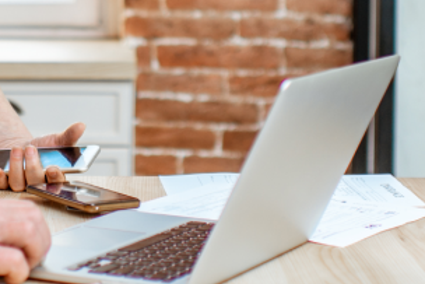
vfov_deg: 9.8
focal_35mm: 138
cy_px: -46
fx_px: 1630
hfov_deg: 14.7
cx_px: 42
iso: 160
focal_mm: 35
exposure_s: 1/200
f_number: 2
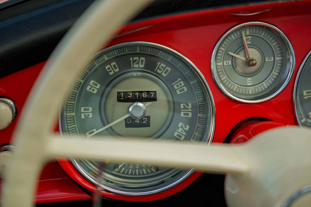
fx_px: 605
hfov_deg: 28.8
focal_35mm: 70
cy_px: 104
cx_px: 156
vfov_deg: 19.5
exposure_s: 1/125
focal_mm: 70
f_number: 2.8
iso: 64
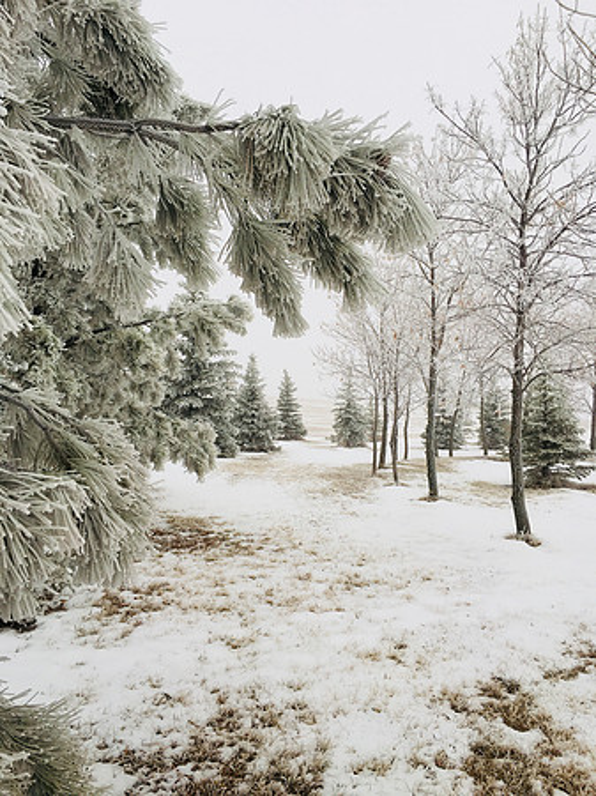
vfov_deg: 61.7
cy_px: 398
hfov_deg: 48.2
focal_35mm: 29
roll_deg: +0.1
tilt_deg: +2.3
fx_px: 666
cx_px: 298
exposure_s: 1/460
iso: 25
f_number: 2.2
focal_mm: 4.15
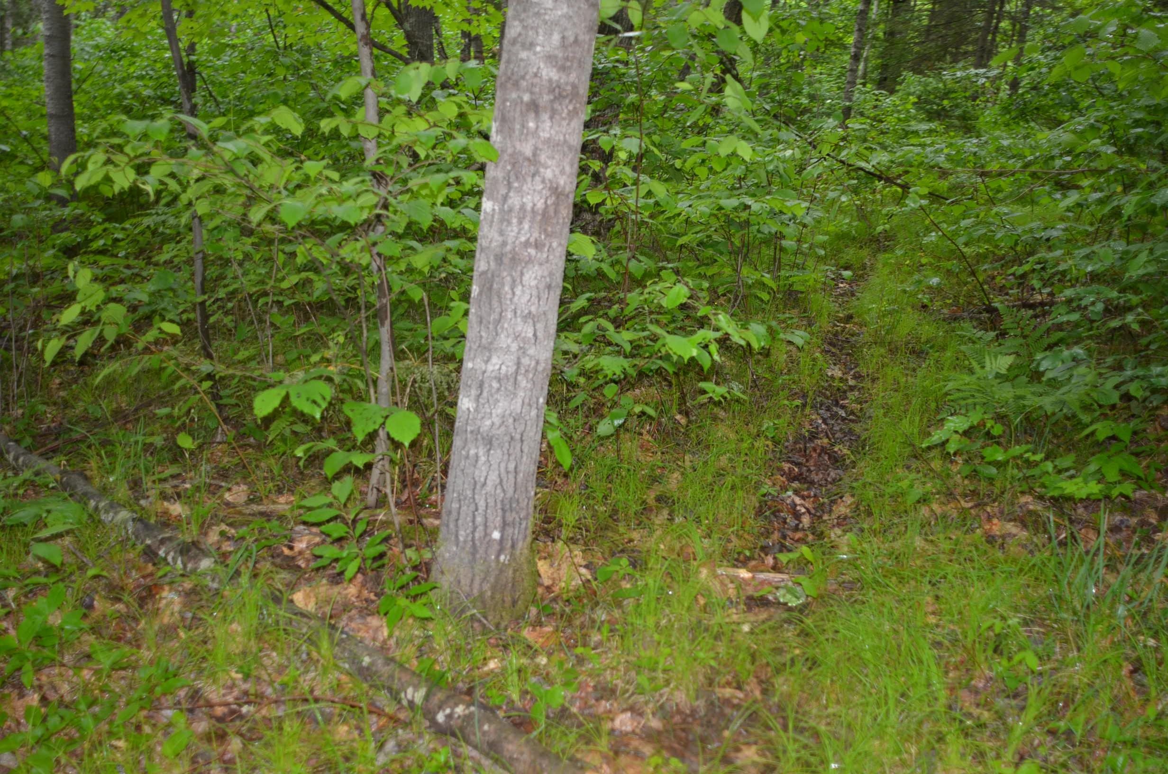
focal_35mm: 30
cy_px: 387
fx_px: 971
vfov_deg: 43.4
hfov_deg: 62.0
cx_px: 584
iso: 400
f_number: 2.8
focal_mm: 20
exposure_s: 1/125
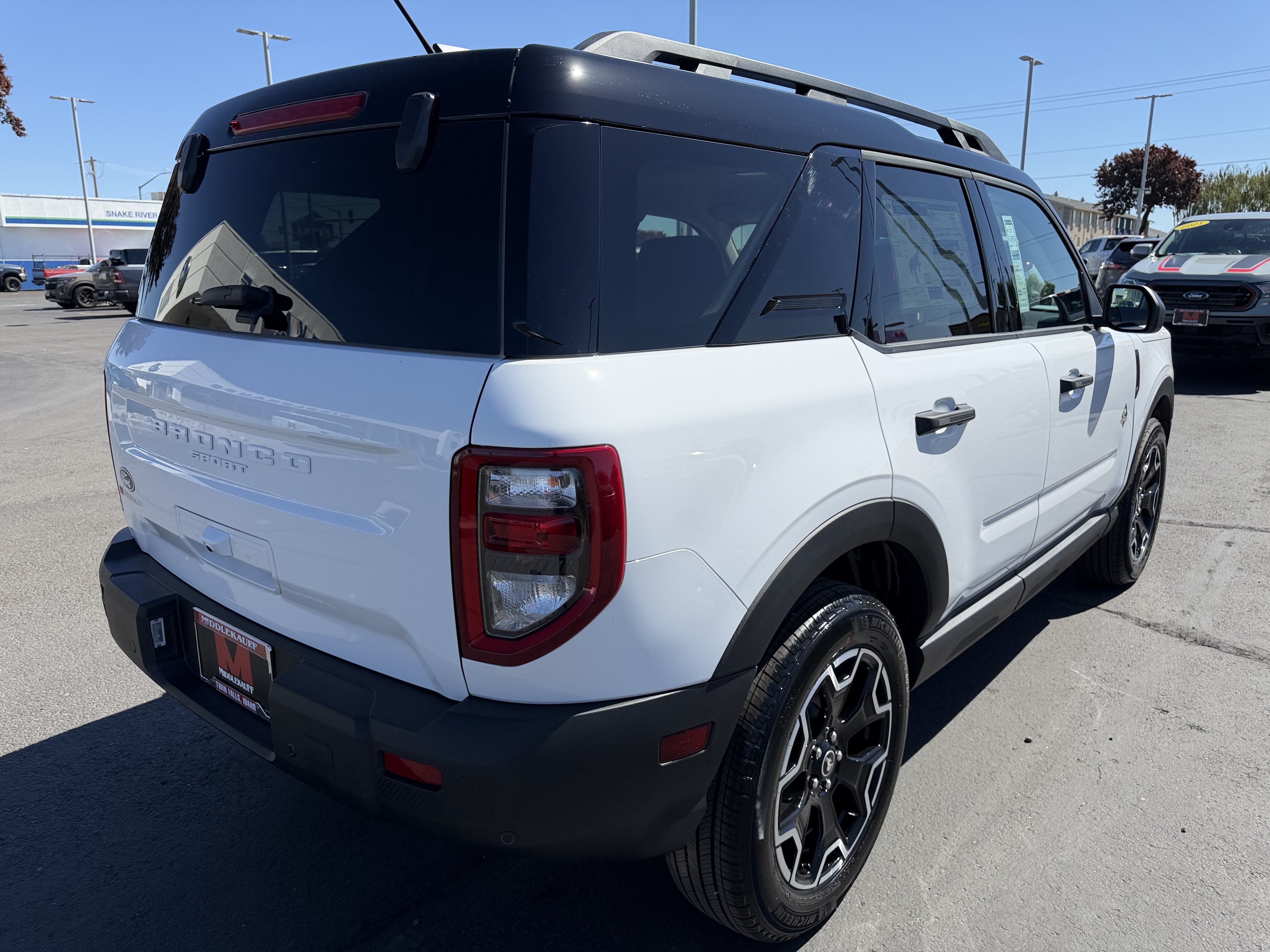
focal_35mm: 24
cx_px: 635
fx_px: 881
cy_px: 476
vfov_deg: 56.8
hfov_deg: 71.6
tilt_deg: -13.4
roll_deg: +0.0
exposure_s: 1/4975
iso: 80
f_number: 1.78
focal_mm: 6.76
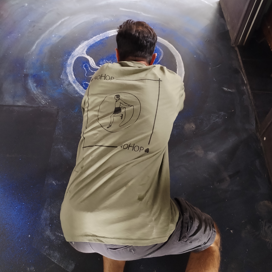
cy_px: 113
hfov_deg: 47.2
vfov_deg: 47.0
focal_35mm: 35
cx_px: 139
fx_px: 311
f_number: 1.8
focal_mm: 4.75
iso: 793
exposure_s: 1/33.3
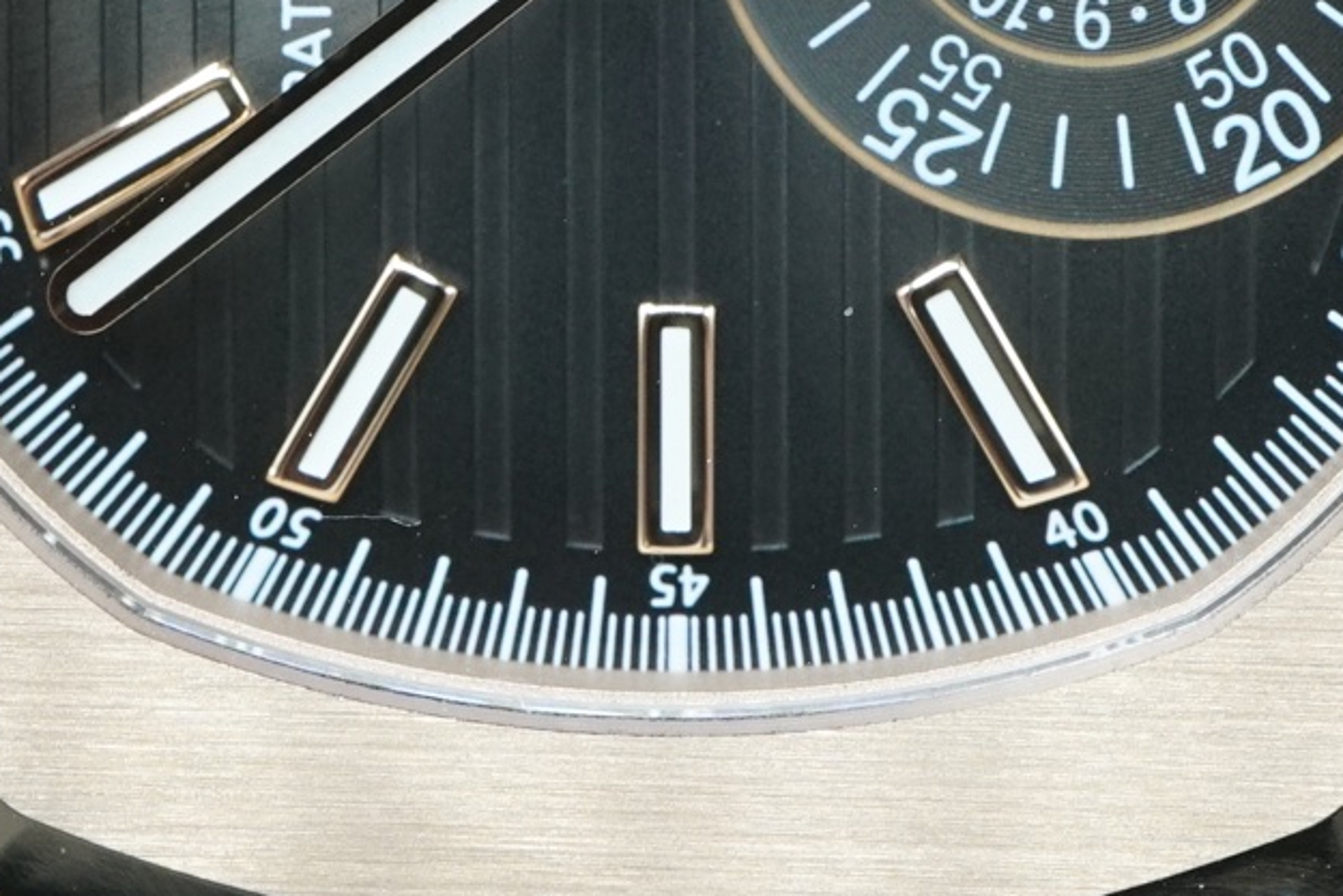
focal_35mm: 160
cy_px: -92
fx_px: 5970
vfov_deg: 8.5
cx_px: 640
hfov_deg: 12.8
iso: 2000
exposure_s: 1/80
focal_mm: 50
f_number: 9
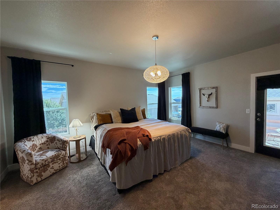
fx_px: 113
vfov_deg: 85.7
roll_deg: +1.8
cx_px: 140
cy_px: 105
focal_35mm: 14
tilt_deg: -1.9
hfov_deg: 102.1
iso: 250
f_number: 2.2
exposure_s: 1/60
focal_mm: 2.22
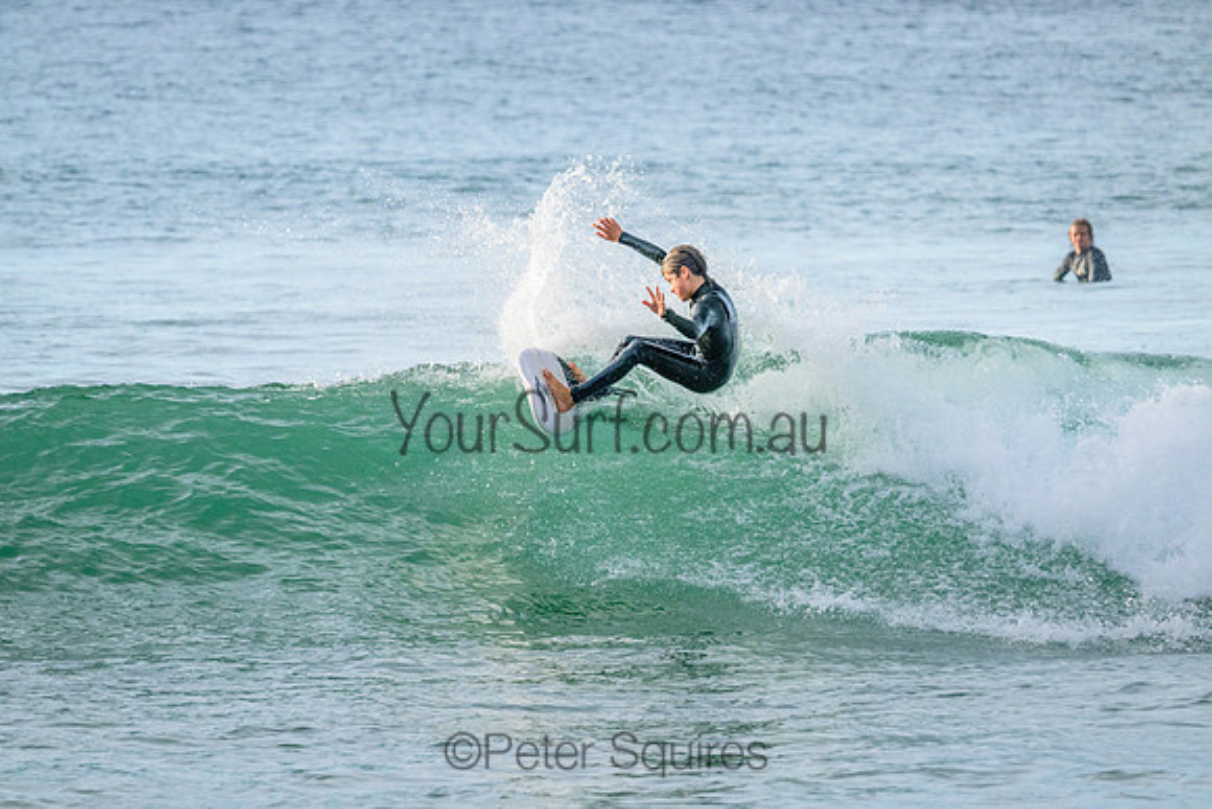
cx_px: 606
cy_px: 404
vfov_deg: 2.6
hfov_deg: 3.9
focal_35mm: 530
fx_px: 17847
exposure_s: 1/1250
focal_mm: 530
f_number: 11
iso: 5000
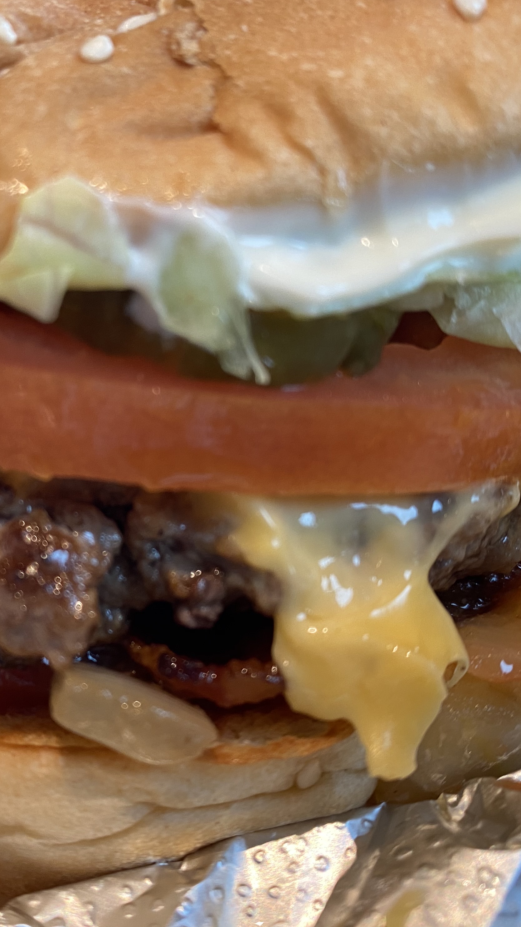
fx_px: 909
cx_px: 135
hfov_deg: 31.5
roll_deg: -1.1
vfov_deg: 54.0
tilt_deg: -26.9
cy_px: 457
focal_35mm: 37
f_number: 1.8
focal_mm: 4.25
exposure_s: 1/50
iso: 80
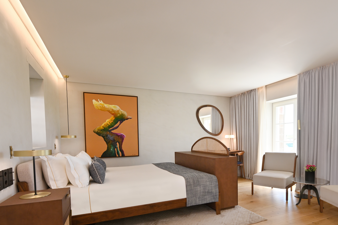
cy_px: 149
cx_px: 196
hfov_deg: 83.3
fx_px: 188
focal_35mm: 20
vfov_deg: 60.5
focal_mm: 14
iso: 500
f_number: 5.6
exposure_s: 1/125
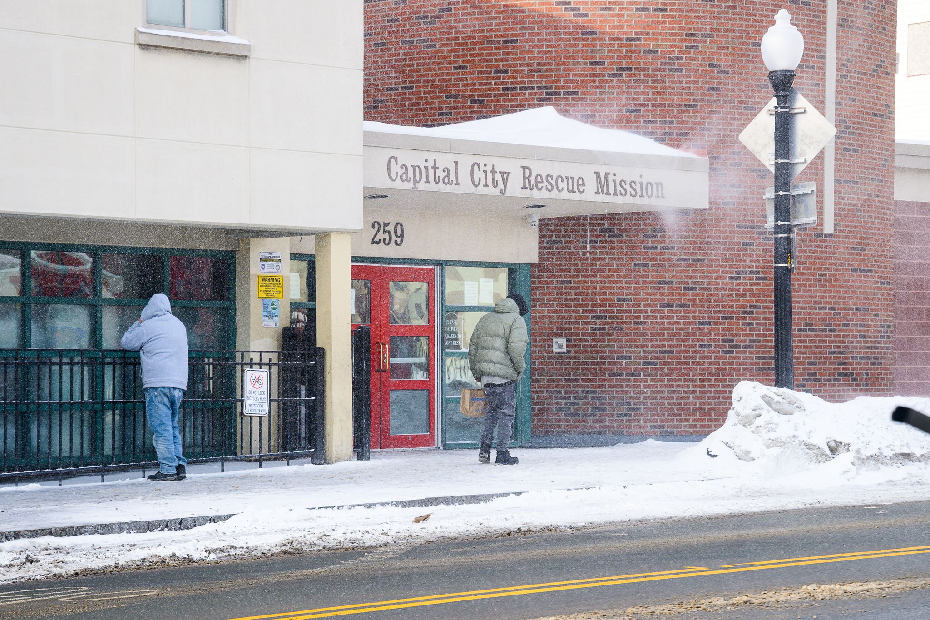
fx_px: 2525
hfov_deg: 20.9
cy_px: 354
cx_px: 404
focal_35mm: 98
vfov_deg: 14.0
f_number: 5
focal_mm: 70
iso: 140
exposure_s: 1/640
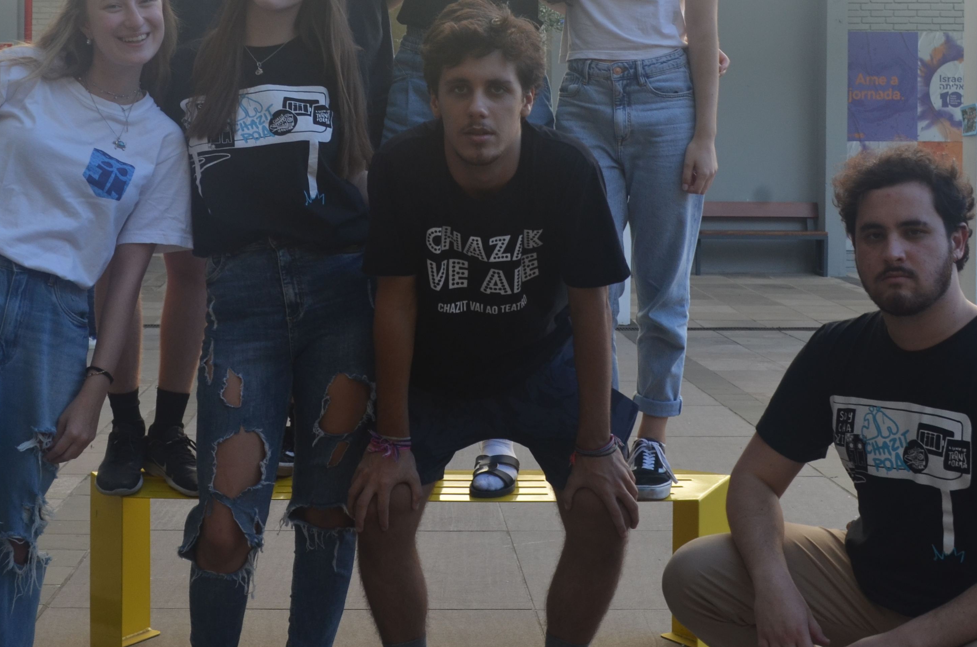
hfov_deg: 32.9
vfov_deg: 21.8
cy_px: 118
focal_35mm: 61
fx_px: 1652
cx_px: 421
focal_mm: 24
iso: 200
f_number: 7.1
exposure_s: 1/200
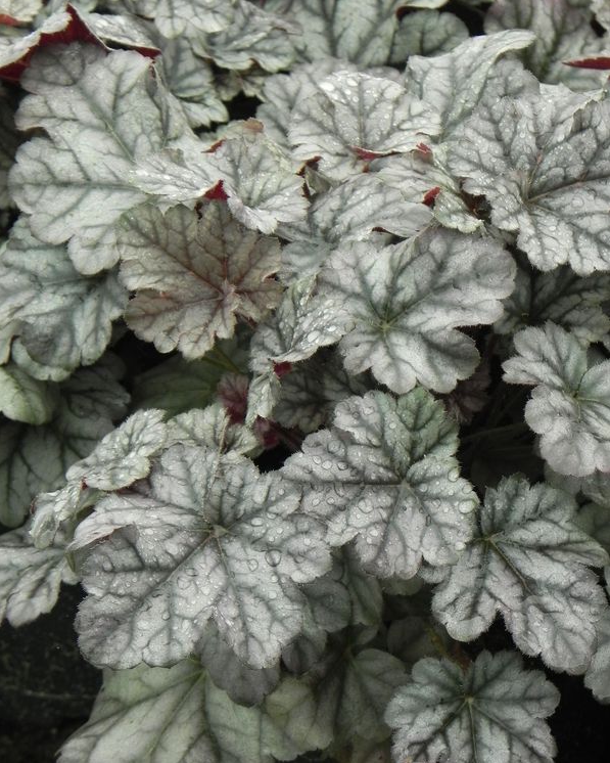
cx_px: 304
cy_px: 407
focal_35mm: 135
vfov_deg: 14.3
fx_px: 3046
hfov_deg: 11.4
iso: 160
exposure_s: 1/40
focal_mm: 23
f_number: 5
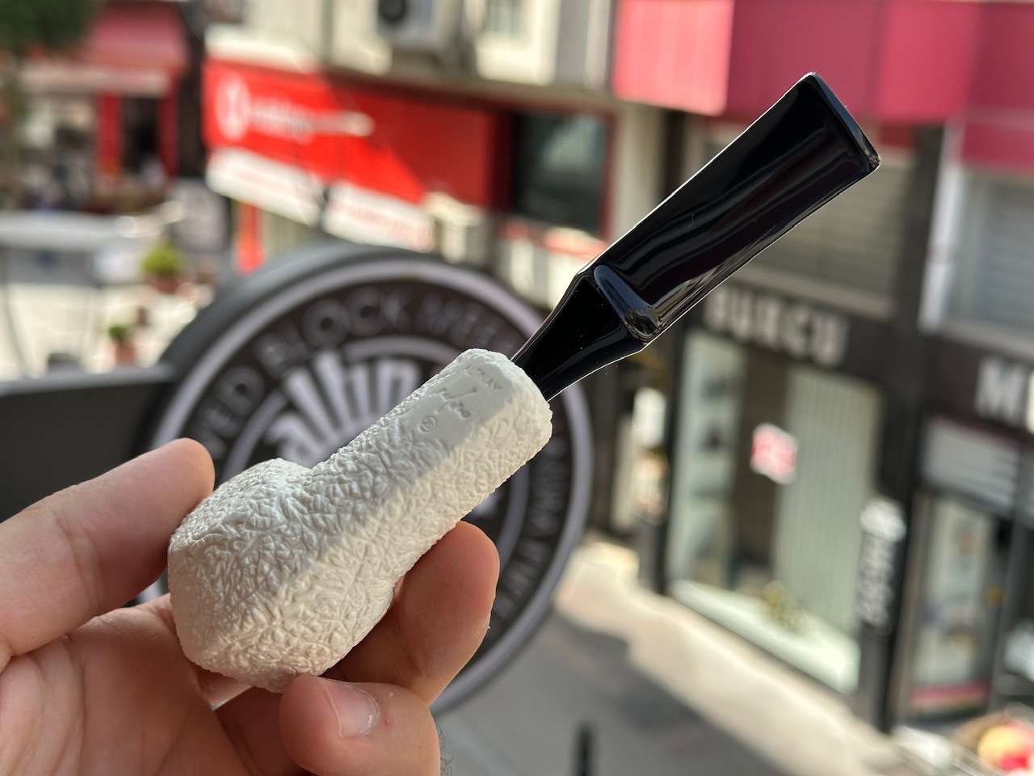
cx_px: 517
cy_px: 388
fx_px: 1434
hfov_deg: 39.7
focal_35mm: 48
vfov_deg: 30.3
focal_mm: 6.86
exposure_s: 1/880
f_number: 1.78
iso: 64
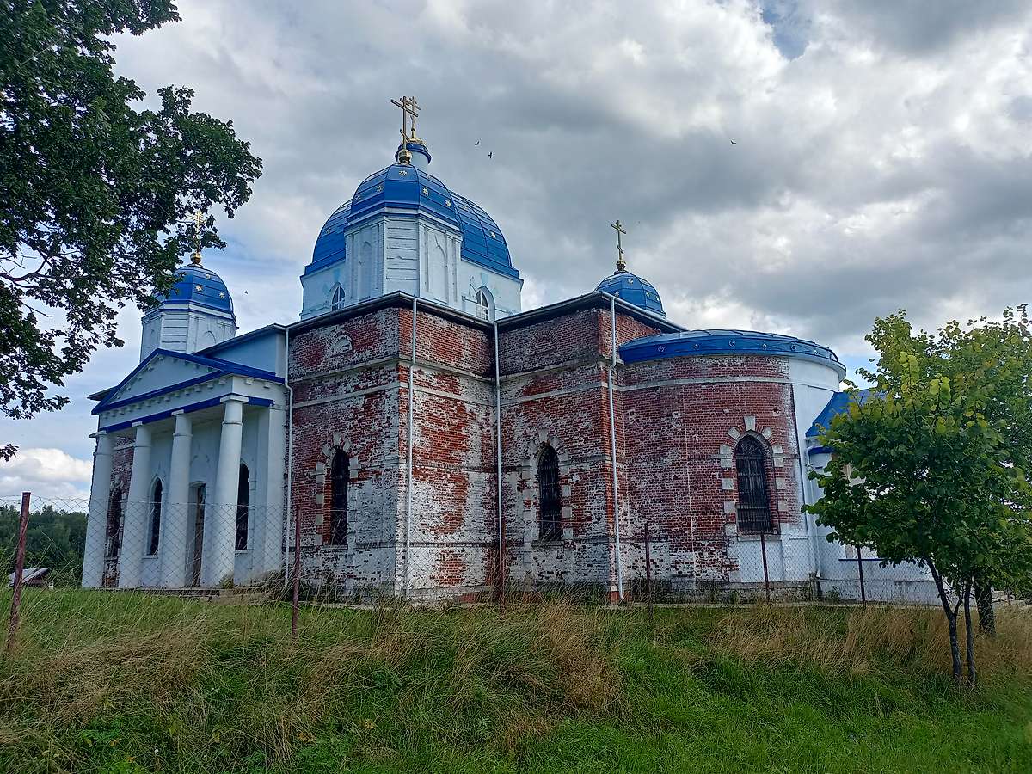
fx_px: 835
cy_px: 387
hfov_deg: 63.4
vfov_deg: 49.7
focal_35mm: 28
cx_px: 516
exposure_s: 1/2591
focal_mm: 4.69
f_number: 1.8
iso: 113
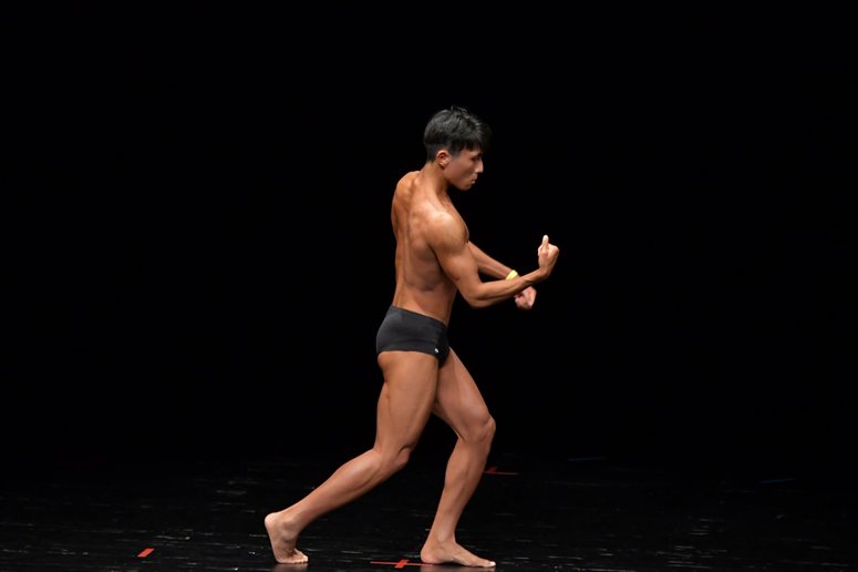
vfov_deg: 4.8
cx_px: 429
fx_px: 6789
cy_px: 286
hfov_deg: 7.2
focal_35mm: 285
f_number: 5.6
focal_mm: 190
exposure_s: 1/400
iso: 3200
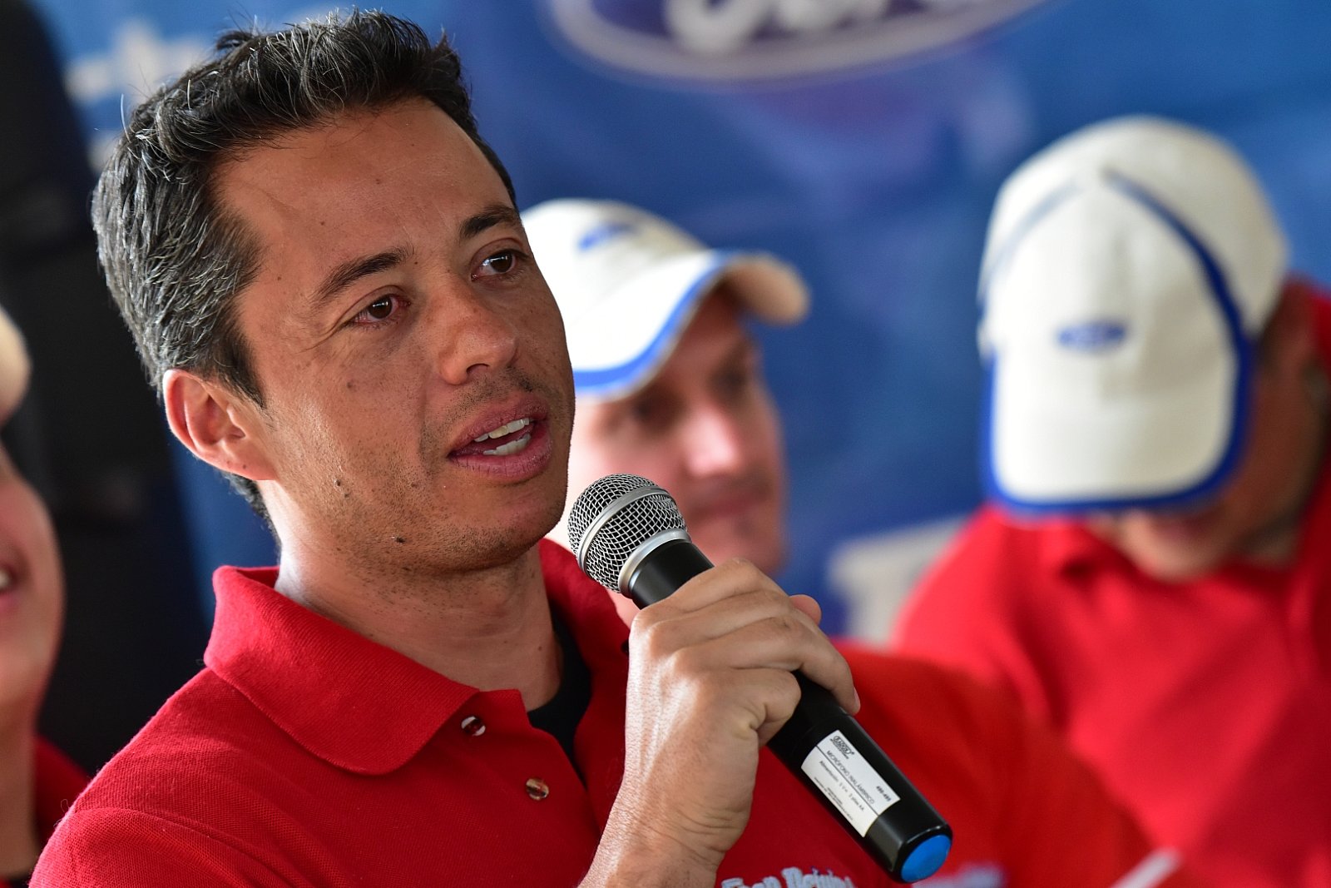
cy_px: 444
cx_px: 666
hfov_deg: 7.9
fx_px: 9613
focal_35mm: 260
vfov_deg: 5.3
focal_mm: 260
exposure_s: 1/320
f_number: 5.6
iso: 3200
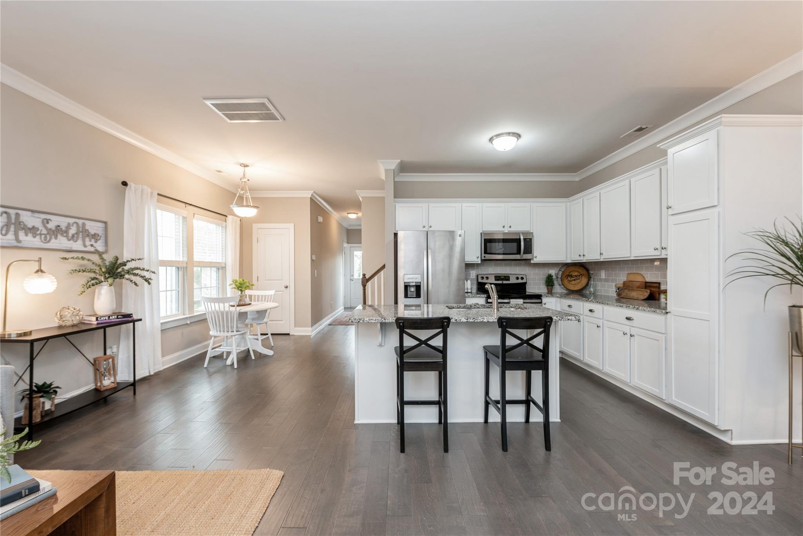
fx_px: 312
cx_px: 402
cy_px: 268
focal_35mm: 14
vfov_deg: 81.2
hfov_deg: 104.2
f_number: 8
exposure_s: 1/4
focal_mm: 14
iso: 200
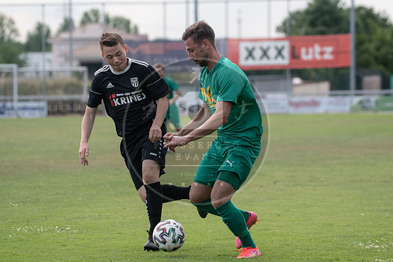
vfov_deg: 6.9
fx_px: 2184
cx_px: 196
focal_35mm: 200
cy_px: 131
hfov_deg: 10.3
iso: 1250
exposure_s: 1/1600
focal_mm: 200
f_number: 5.6
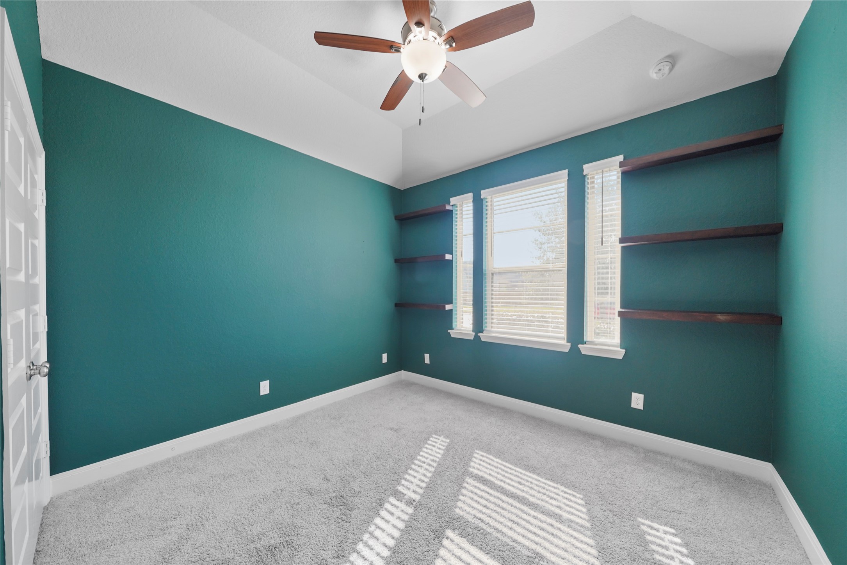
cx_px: 424
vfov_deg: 90.0
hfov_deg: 112.6
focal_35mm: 12
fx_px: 282
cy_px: 282
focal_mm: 12
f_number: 8
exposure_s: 1/30
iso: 640
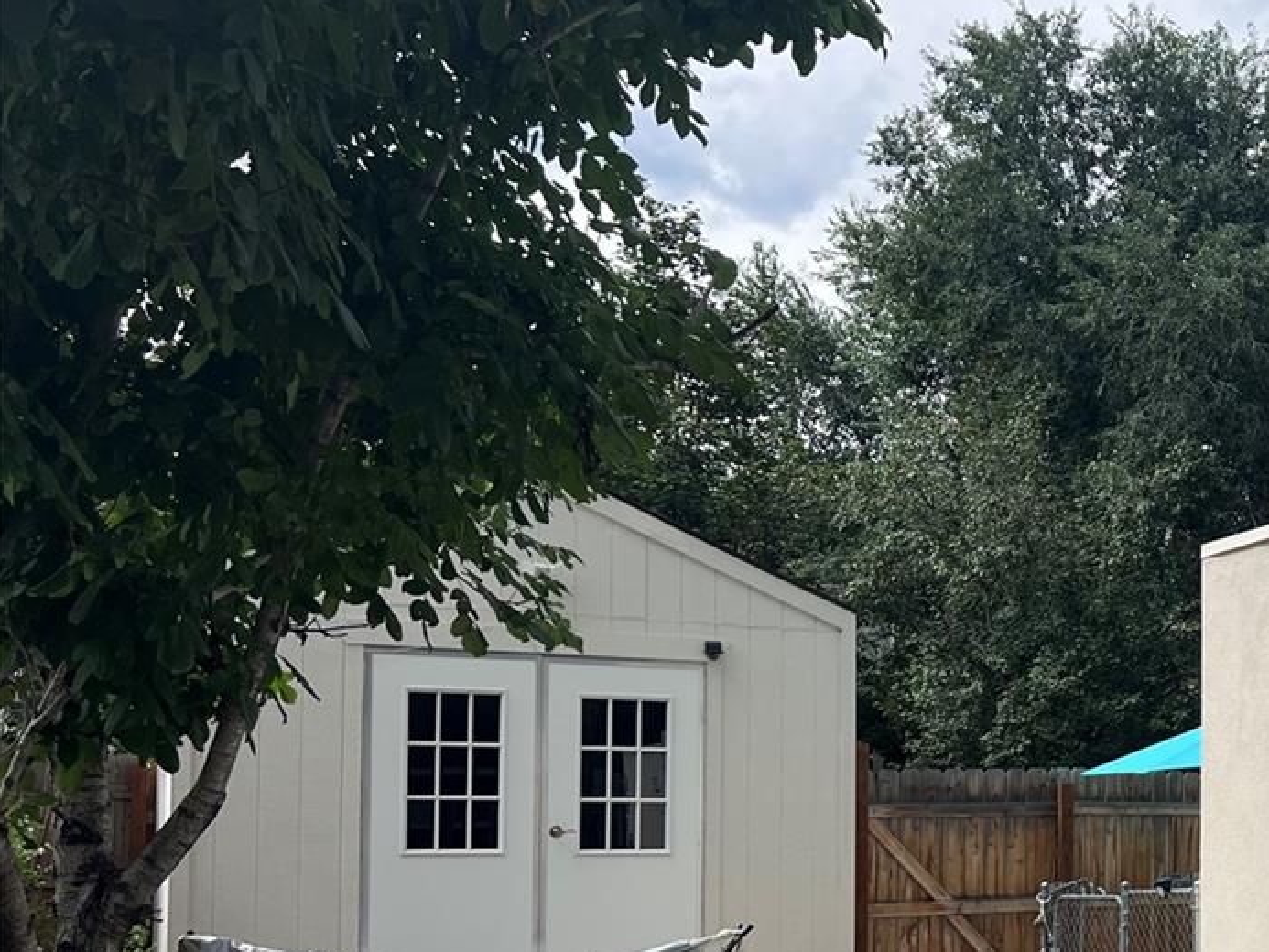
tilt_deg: +3.0
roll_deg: -0.1
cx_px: 1315
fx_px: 1980
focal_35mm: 54
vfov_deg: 26.6
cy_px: 751
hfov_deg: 32.3
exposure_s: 1/3460
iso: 50
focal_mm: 5.7
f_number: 1.5
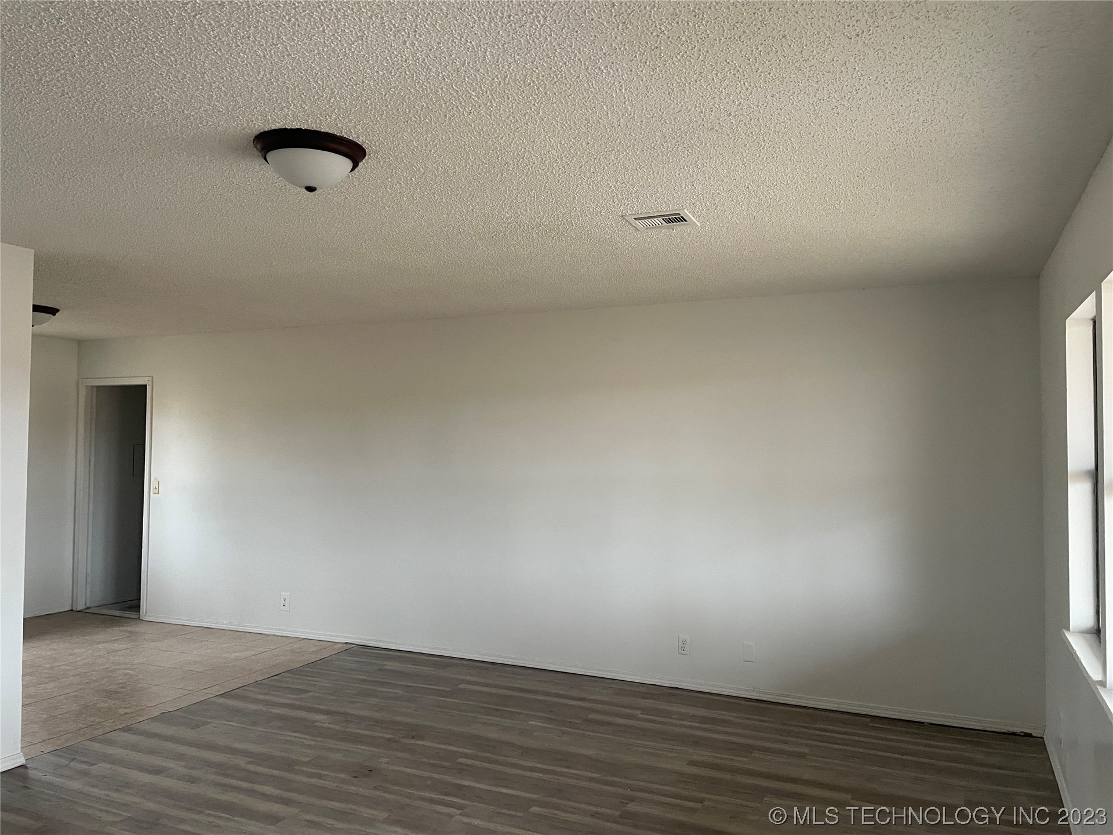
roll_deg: -0.8
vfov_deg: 53.1
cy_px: 418
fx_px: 836
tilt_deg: +2.1
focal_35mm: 26
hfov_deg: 67.3
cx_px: 556
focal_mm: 4.2
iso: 320
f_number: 1.6
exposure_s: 1/60
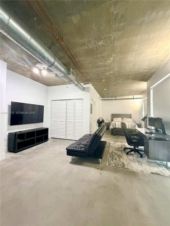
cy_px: 113
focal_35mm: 14
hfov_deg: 85.7
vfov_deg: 102.1
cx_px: 85
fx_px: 92
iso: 500
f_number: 2.2
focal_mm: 2.22
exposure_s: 1/60
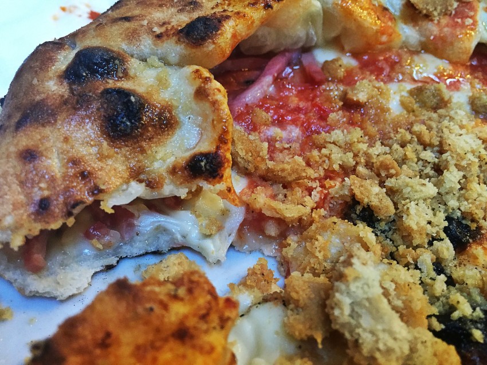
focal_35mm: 29
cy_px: 182
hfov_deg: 61.6
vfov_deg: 48.2
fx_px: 408
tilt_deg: -49.8
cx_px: 244
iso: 320
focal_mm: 4.15
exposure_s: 1/33
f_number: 2.2
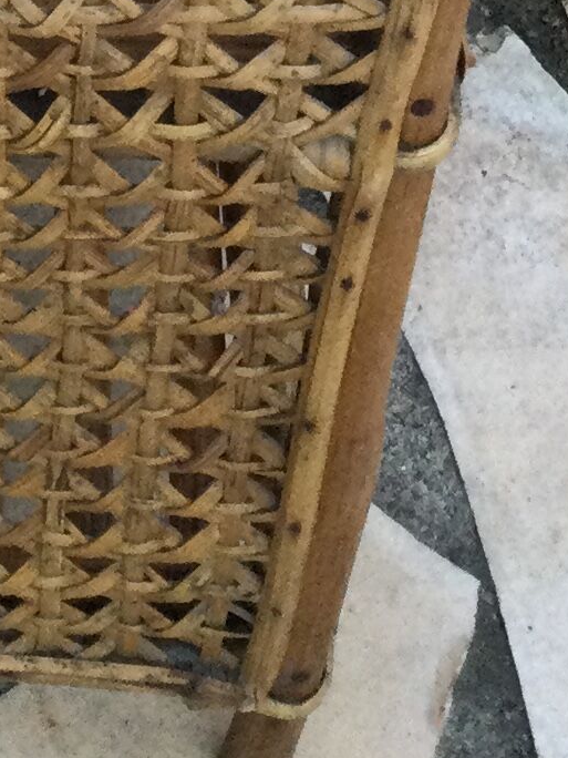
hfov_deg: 9.8
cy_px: -1005
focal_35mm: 148
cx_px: -259
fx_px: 3238
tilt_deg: -39.4
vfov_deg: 11.3
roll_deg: +3.4
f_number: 2.4
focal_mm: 3.3
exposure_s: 1/33
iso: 40
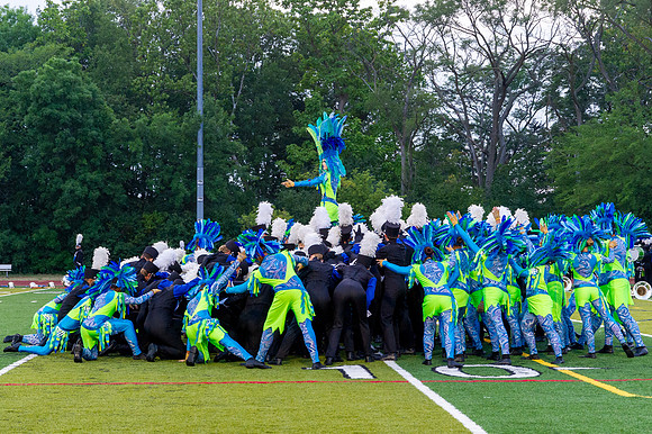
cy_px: 237
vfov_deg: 17.1
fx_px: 1439
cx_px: 333
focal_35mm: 80
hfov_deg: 25.5
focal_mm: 70
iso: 2500
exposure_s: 1/320
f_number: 9
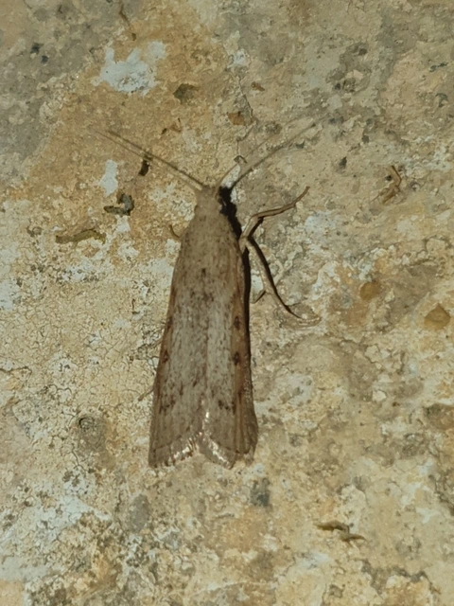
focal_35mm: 26
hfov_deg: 53.1
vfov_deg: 67.3
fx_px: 455
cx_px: 227
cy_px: 303
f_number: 1.5
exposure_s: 1/2532
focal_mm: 4.3
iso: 50
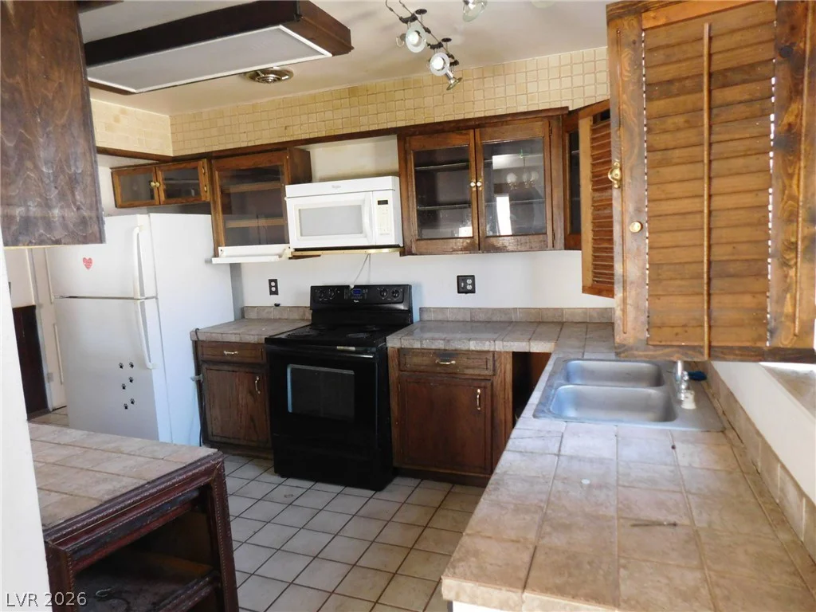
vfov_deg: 58.9
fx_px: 542
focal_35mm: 23
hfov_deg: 73.9
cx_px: 408
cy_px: 306
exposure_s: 1/30
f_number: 3
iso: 400
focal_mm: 4
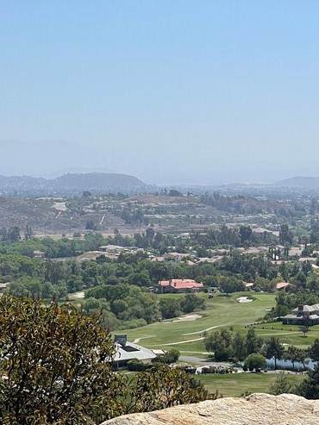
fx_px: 1633
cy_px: 331
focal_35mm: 133
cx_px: 261
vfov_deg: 14.7
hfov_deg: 11.1
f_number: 2.2
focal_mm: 7.5
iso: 20
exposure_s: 1/1815
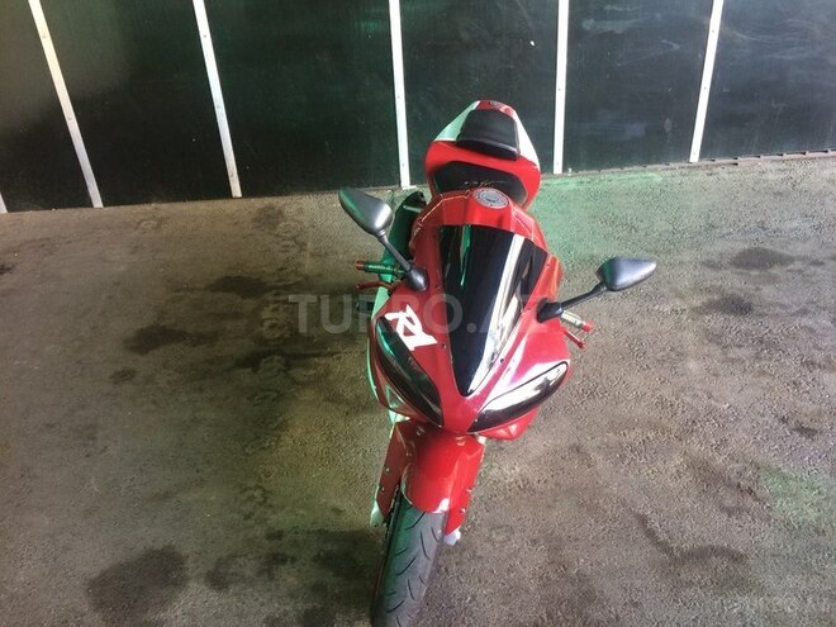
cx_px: 418
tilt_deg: -33.4
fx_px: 700
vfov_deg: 48.2
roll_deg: +0.5
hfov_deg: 61.7
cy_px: 314
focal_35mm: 29
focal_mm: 4.15
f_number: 2.2
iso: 125
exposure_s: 1/33
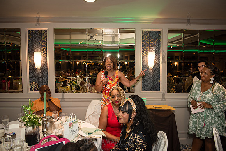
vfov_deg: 46.4
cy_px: 76
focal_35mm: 28
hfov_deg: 65.4
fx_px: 176
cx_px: 113
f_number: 3.5
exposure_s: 1/200
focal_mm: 28
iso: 1600
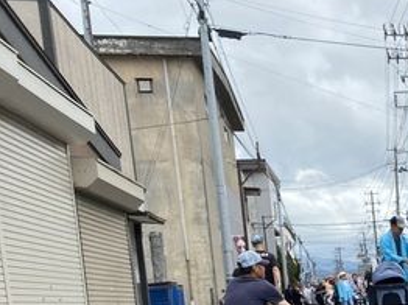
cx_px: 608
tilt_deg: -11.7
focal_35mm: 81
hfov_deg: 20.7
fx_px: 954
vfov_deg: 16.5
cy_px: 461
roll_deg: +1.9
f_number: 1.8
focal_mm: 4.25
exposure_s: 1/1484
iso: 32
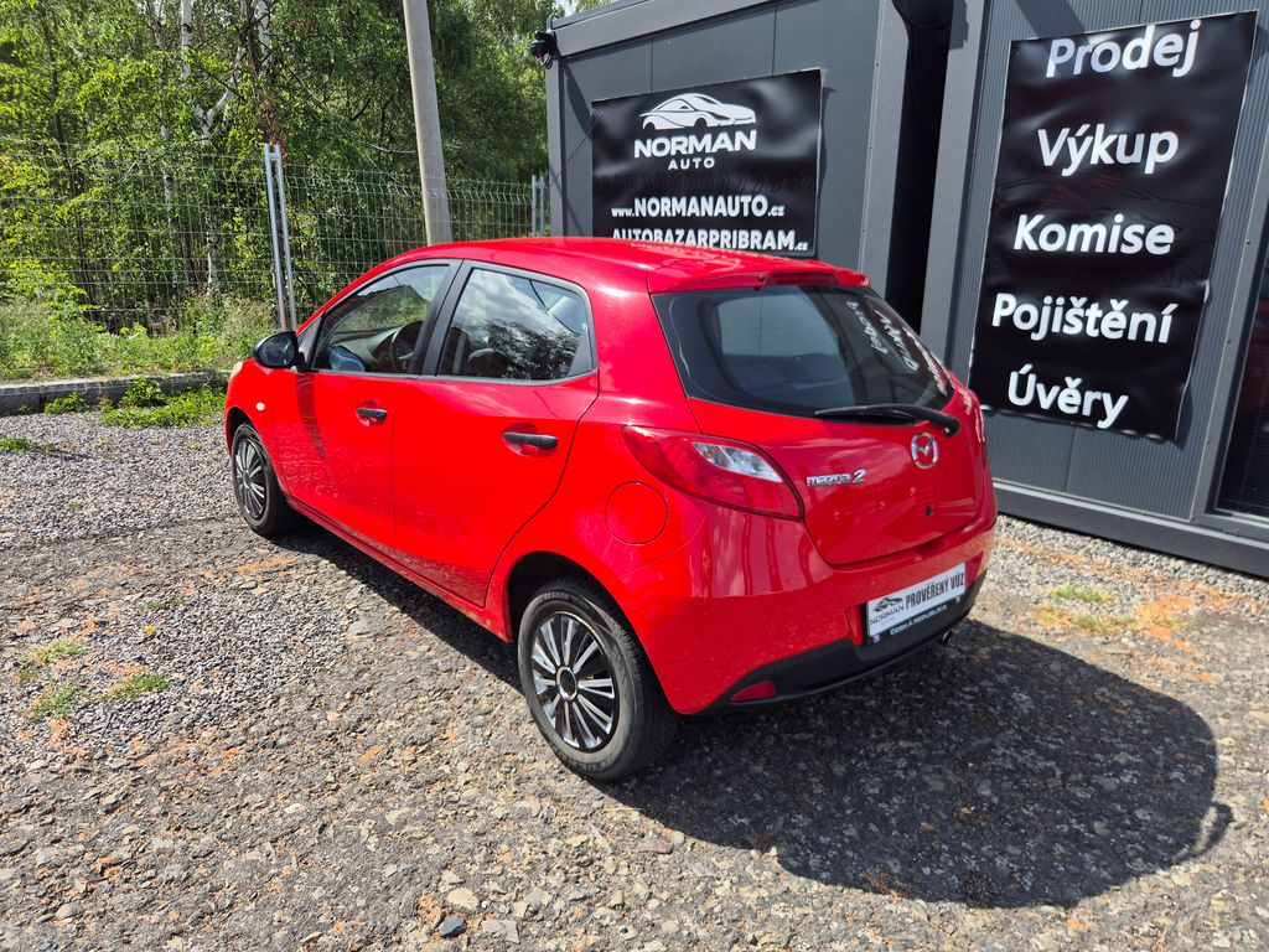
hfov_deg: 73.9
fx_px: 843
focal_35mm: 23
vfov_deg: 58.9
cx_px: 634
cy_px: 476
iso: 25
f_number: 1.8
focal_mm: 5.4
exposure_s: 1/998
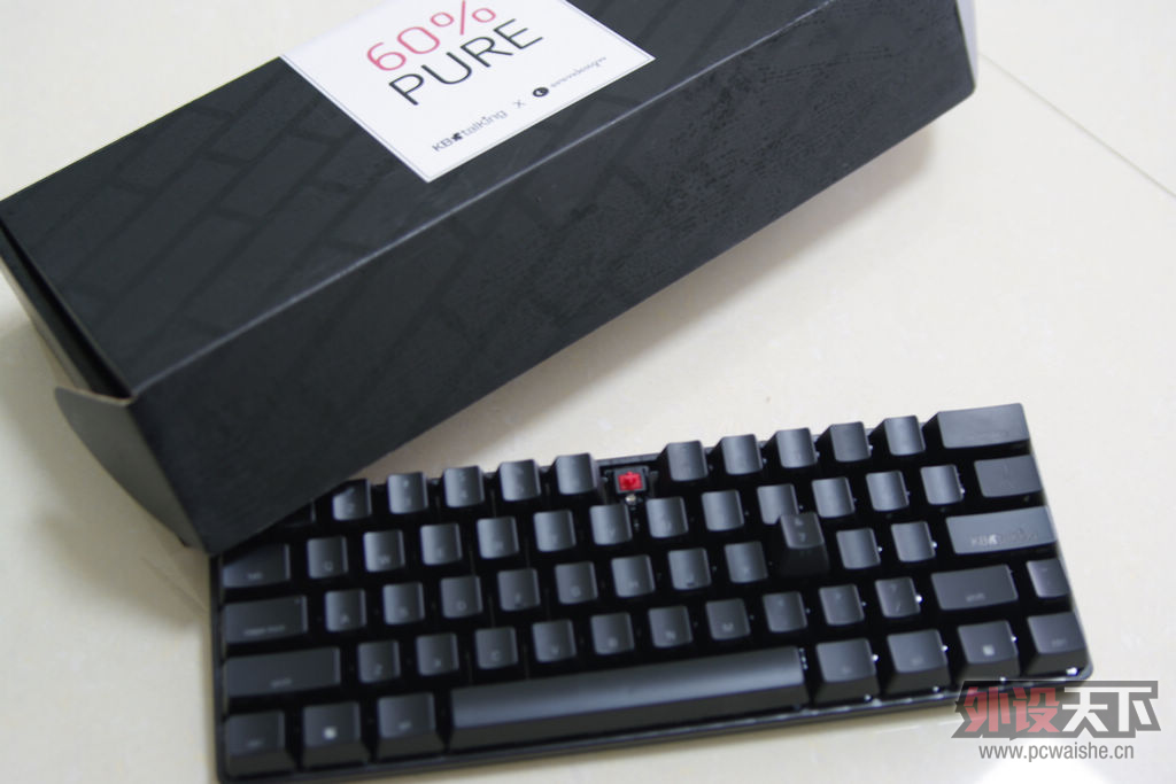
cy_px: 392
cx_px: 588
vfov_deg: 27.3
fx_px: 1617
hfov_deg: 40.0
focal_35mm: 50
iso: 100
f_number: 2.8
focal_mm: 33
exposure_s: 1/5
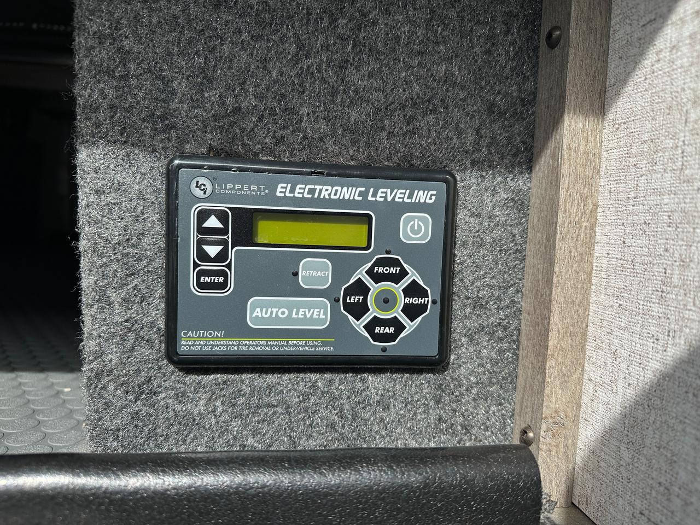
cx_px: 350
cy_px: 262
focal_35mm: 24
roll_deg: -3.8
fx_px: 485
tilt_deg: -4.7
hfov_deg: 71.6
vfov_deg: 56.8
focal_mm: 6.86
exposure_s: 1/1357
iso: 80
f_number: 1.78
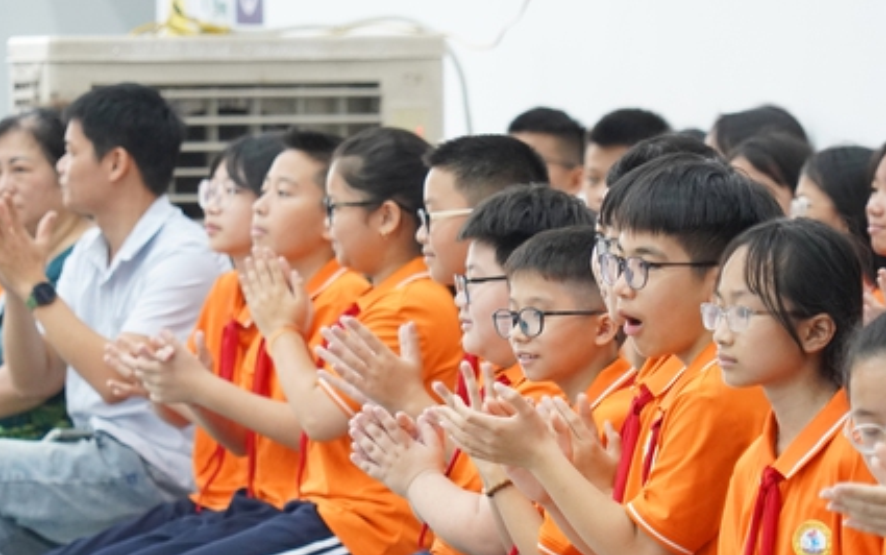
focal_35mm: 380
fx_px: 9179
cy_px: 373
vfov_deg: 3.5
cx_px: 396
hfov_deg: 5.5
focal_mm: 240
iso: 4000
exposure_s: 1/250
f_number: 6.3
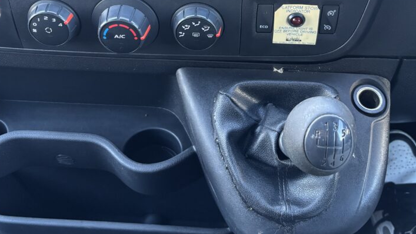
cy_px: 10
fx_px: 452
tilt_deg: -33.4
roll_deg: +1.3
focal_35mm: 41
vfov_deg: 27.6
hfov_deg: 49.4
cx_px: 199
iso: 320
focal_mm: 5.96
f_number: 1.6
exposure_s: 1/60
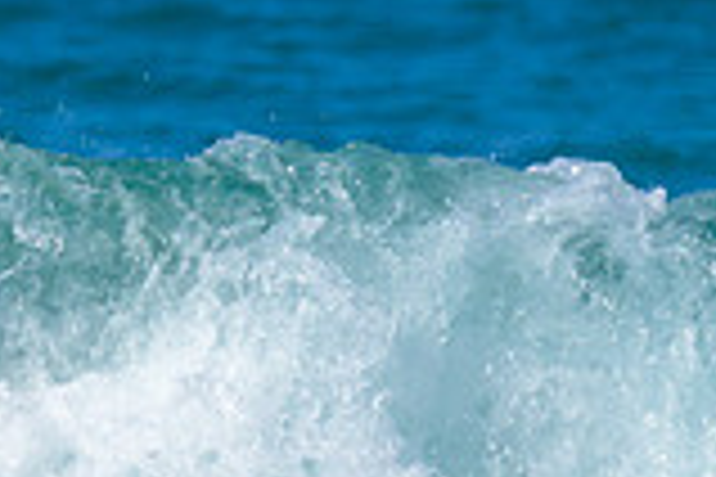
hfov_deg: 0.5
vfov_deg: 0.3
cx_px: 9
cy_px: 609
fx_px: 79748
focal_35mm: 4010
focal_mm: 800
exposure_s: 1/2000
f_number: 6.3
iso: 320
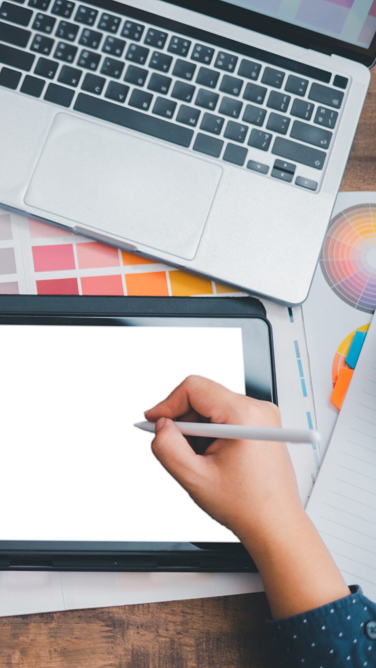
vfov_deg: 26.8
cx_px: -101
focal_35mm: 79
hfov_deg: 14.7
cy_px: 334
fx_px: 1400
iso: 100
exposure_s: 1/125
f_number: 2.8
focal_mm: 50
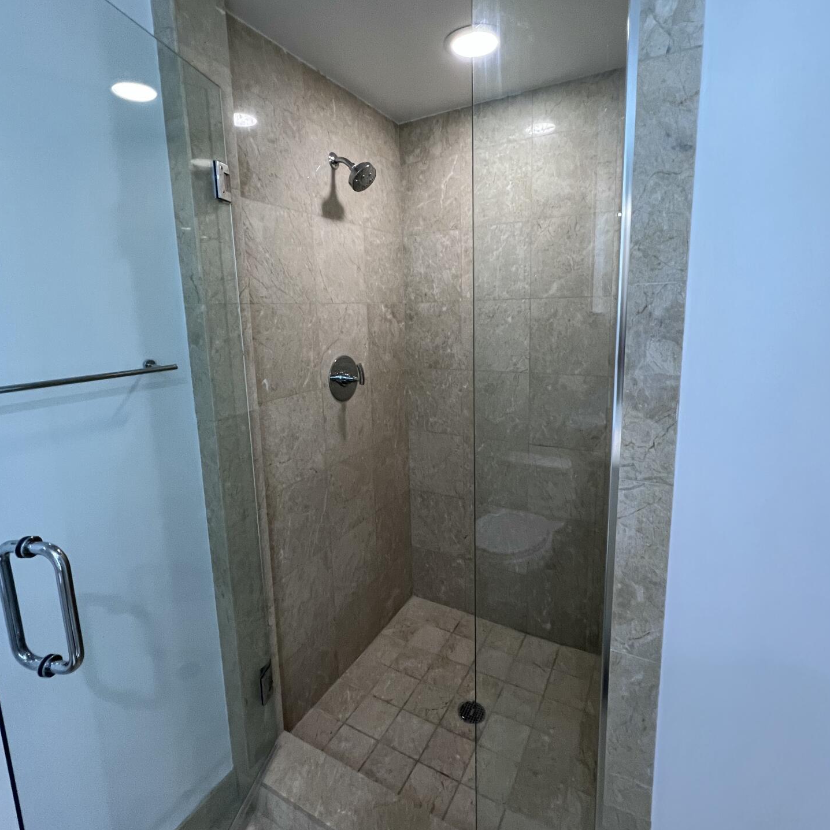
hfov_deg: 87.4
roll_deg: +1.4
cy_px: 383
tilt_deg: -7.7
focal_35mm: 16
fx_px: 434
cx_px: 412
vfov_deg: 87.3
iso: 320
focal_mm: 1.57
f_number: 1.8
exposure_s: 1/60
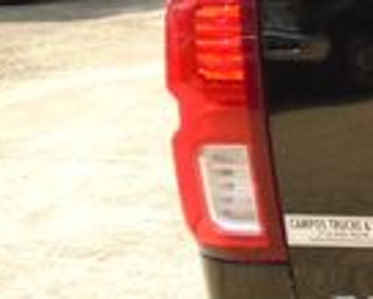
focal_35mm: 119
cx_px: 861
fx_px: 1315
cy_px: 44
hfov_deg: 12.9
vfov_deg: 12.9
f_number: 3.2
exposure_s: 1/400
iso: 100
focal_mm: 4.6
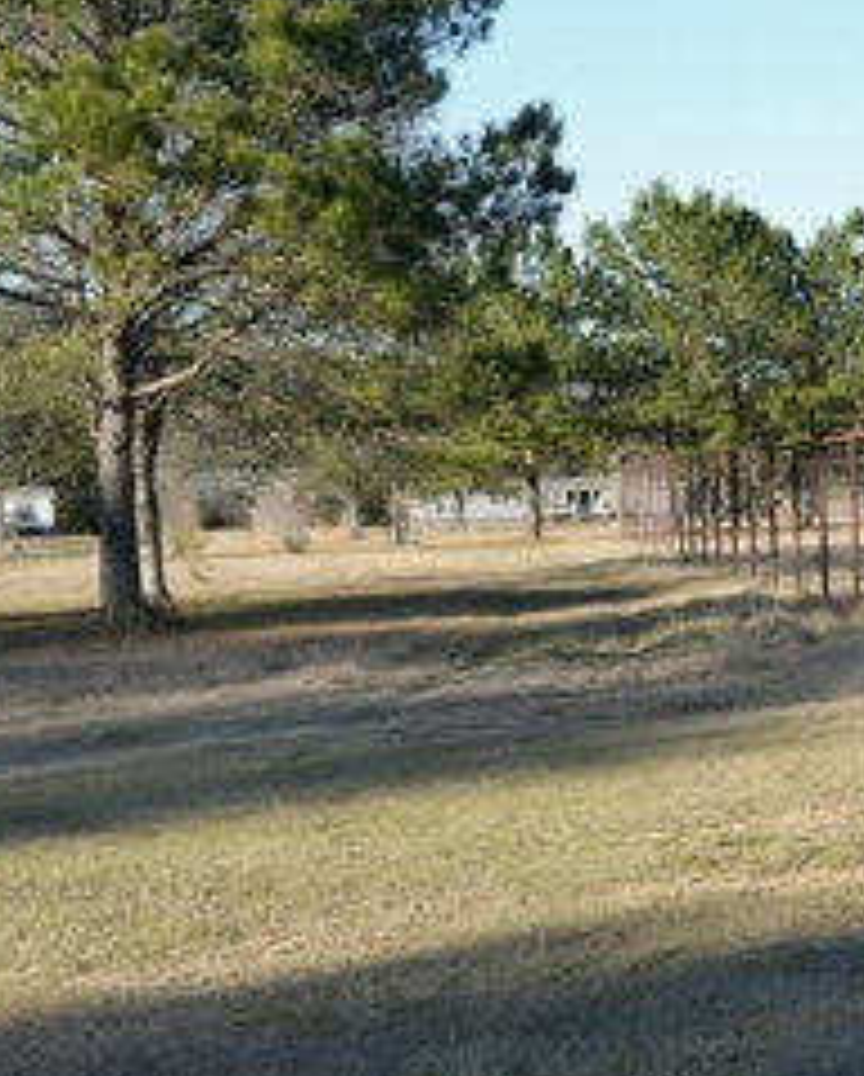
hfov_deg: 17.2
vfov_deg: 21.9
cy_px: 567
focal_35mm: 87
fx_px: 2774
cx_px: 927
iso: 1600
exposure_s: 1/1600
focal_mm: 37
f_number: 8
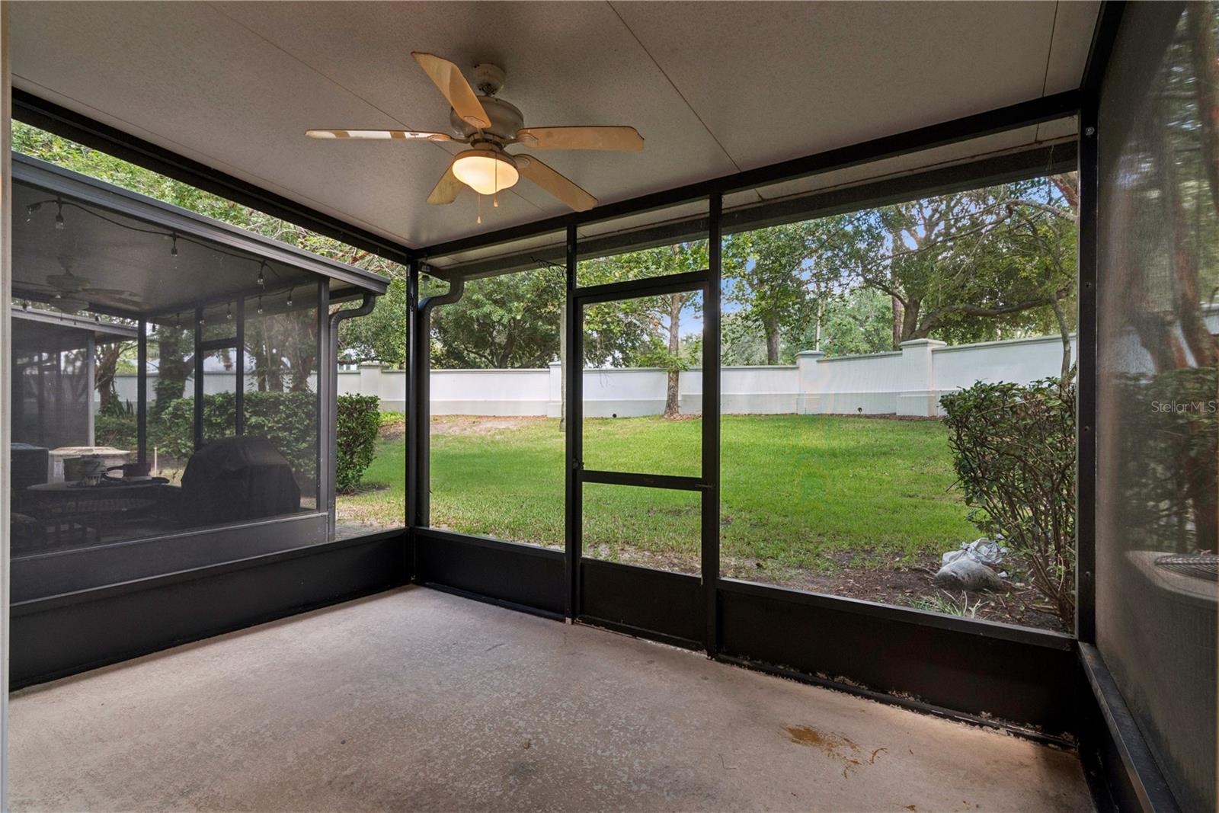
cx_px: 610
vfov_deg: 70.5
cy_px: 406
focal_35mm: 17
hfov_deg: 93.3
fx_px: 576
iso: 400
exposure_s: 1/15
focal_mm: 17
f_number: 13
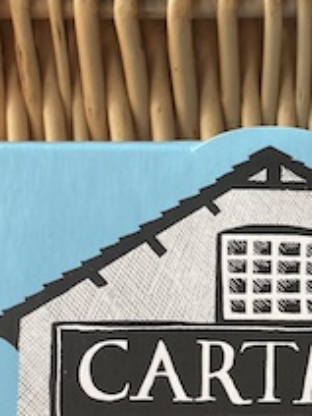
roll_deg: +0.6
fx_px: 1178
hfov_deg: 15.0
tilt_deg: -10.0
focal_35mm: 98
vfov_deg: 20.0
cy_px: 230
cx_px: 265
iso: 80
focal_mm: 4.25
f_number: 1.8
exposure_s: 1/121
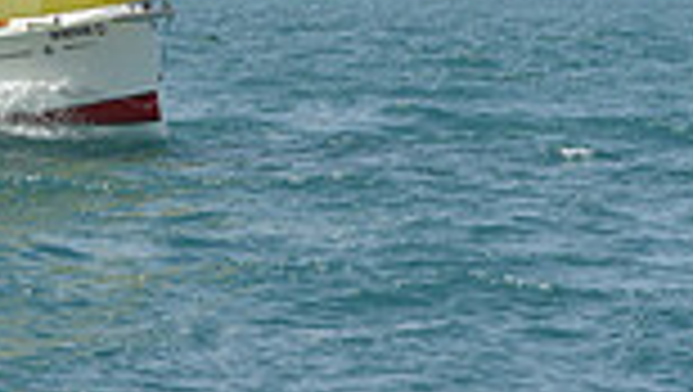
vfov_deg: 3.0
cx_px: -29
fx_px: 7248
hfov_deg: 5.5
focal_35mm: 394
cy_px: -820
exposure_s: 1/1250
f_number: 8
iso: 250
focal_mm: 100
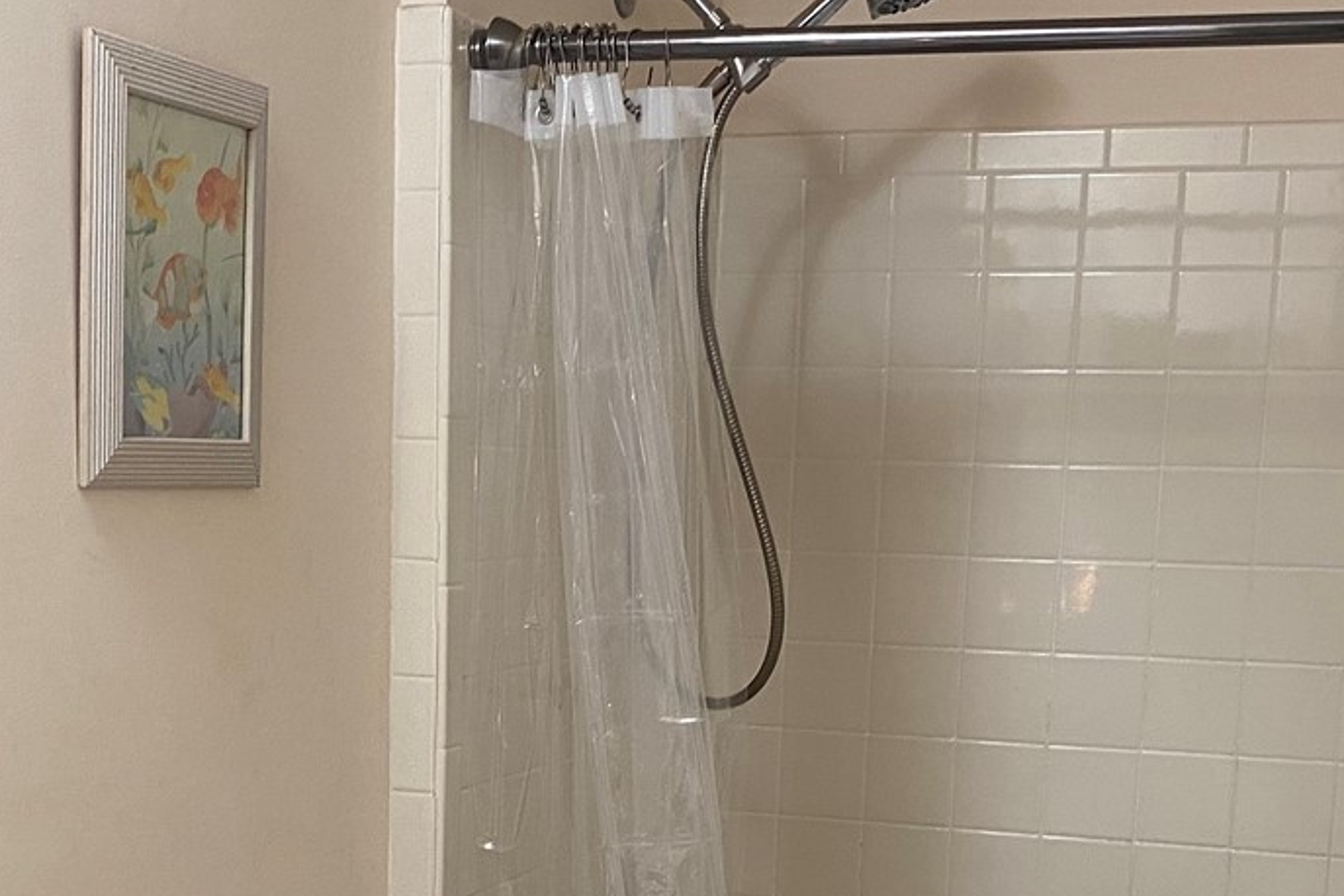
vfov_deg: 20.9
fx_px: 2352
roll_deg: -1.0
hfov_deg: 31.9
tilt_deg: -10.7
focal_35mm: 63
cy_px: 878
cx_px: 612
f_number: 1.8
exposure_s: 1/60
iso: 80
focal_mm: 4.25
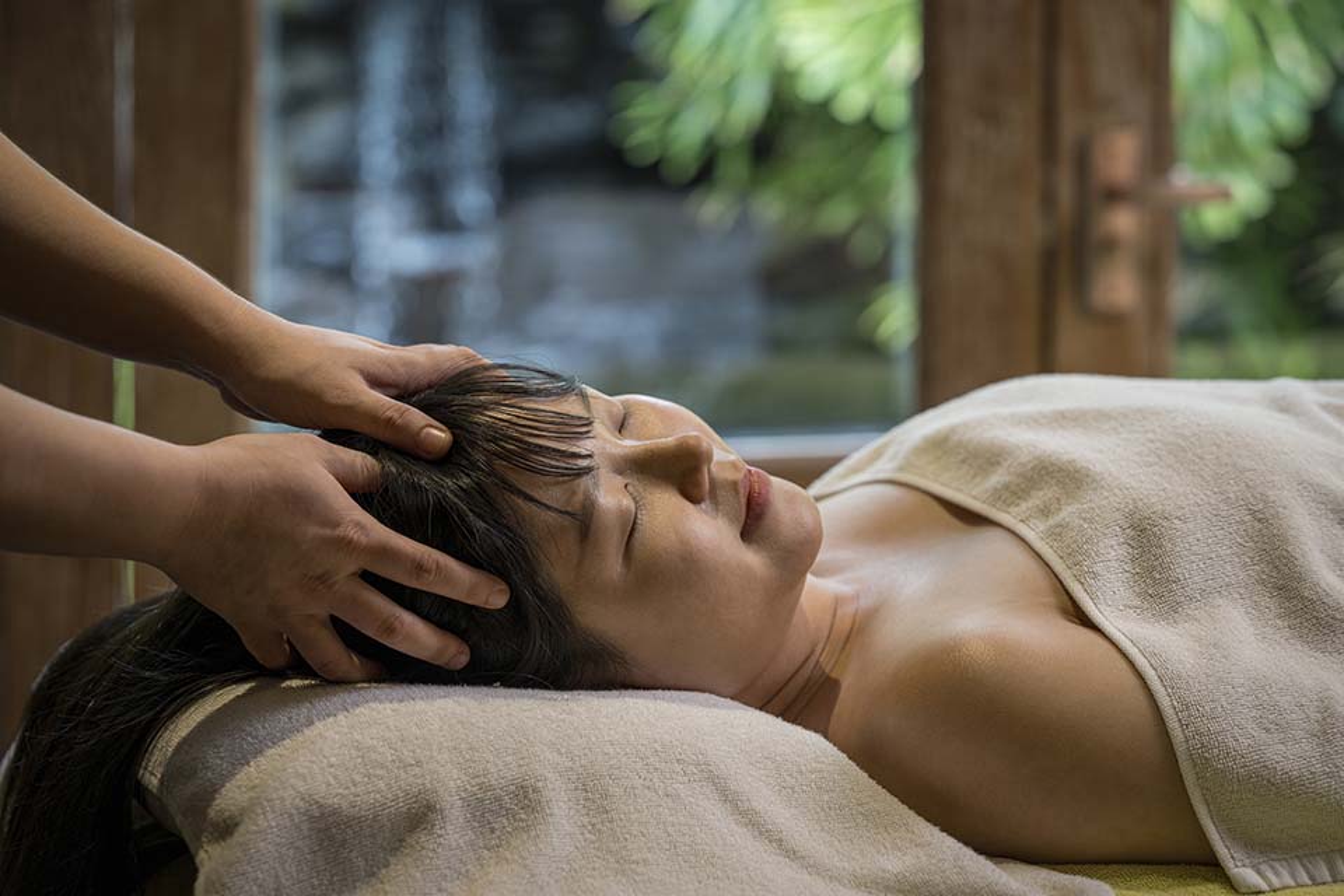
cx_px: 672
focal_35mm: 88
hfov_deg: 23.1
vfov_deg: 15.5
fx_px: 3285
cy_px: 448
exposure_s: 1/200
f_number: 4
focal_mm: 88
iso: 800
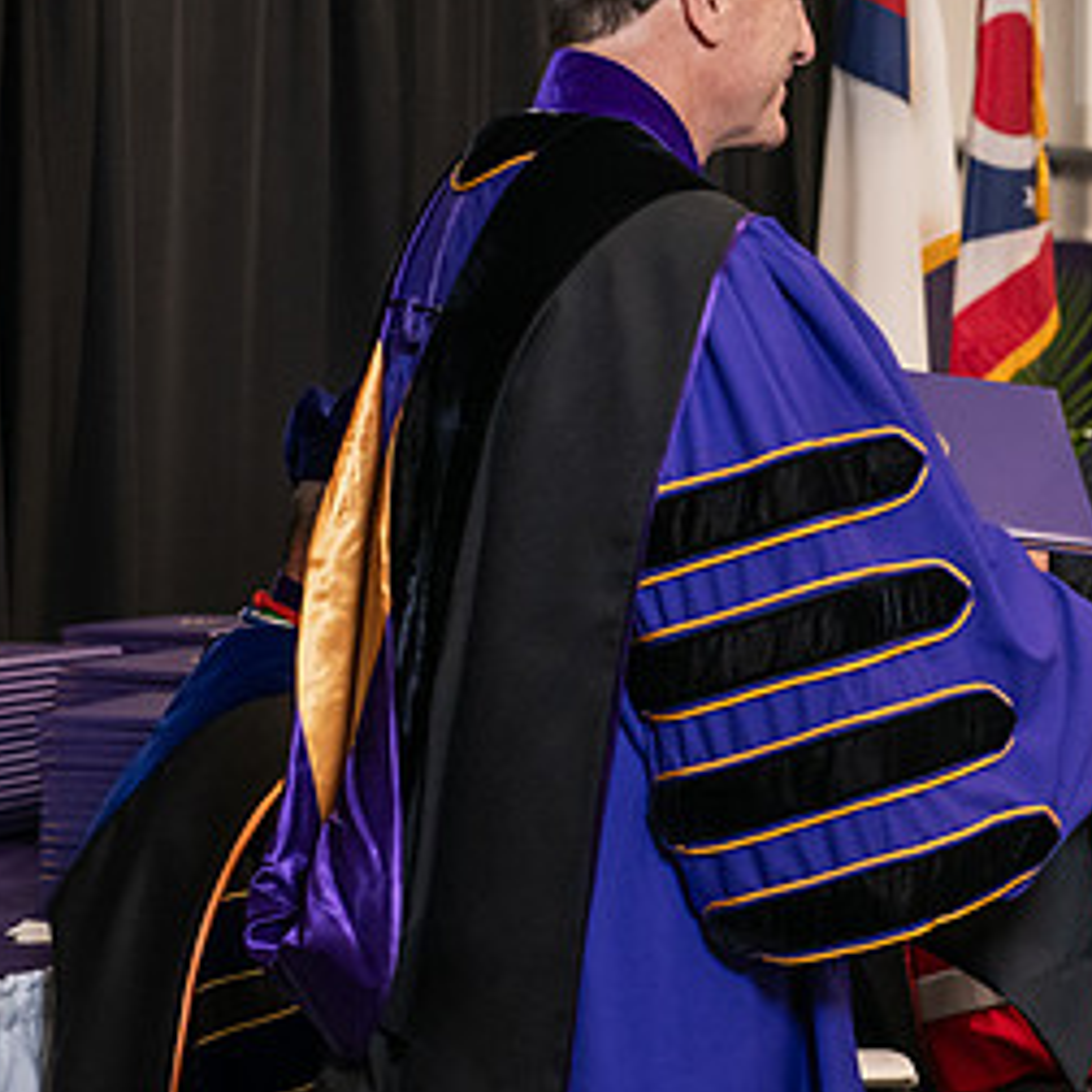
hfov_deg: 12.7
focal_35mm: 137
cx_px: 945
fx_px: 4890
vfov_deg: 12.7
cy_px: 266
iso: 2000
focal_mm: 70
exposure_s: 1/125
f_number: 5
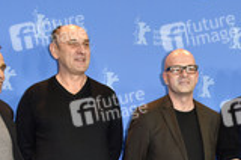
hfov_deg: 17.8
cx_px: 219
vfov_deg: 11.7
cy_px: 222
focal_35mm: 113
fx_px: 755
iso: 640
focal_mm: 40
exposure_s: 1/125
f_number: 5.6
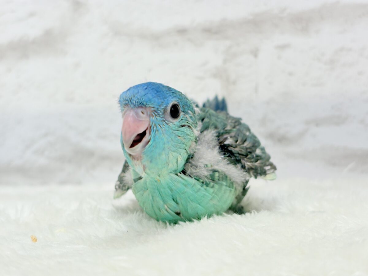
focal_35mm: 52
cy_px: 138
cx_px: 184
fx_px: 553
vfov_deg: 28.0
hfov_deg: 36.8
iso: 32
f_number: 1.6
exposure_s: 1/50
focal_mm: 5.96
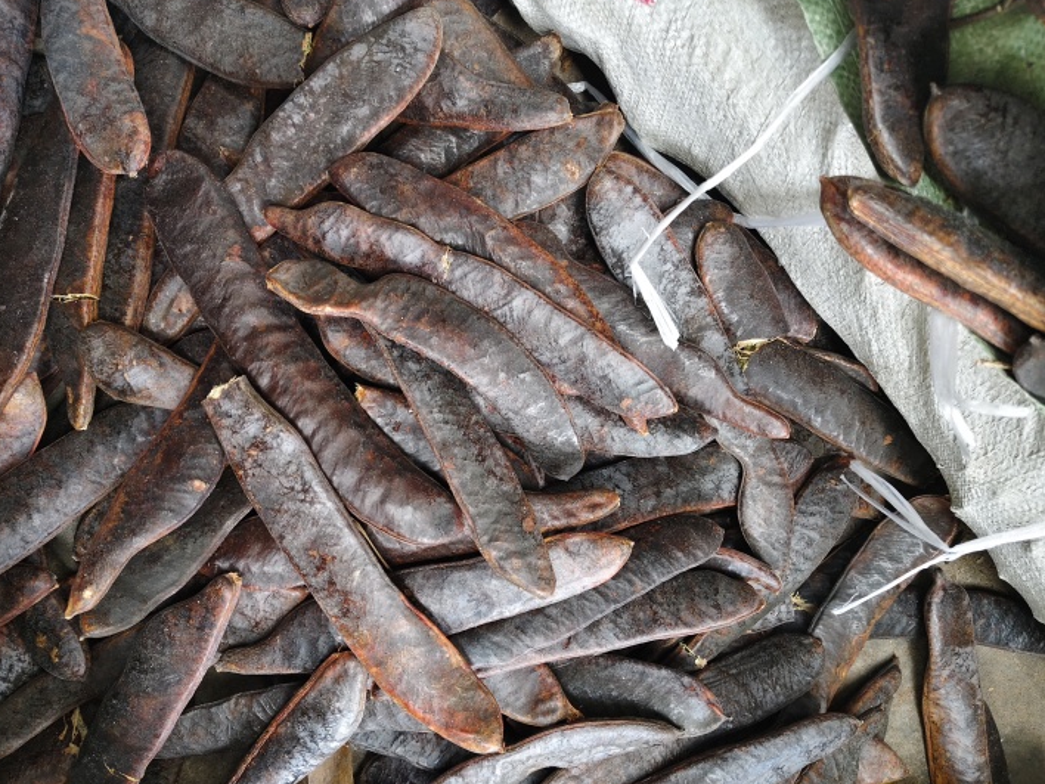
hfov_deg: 67.3
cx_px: 502
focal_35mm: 26
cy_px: 421
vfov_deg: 53.0
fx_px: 785
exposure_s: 1/124
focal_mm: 5.56
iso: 50
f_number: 1.88
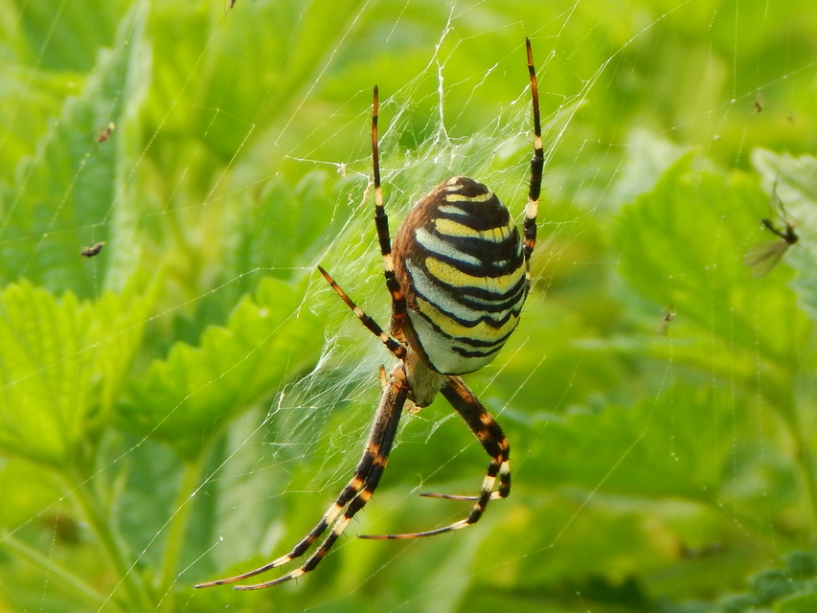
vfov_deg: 11.3
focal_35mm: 131
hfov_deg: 15.1
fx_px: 3092
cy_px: 306
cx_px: 408
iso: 125
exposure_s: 1/125
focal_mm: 23.4
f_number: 4.8
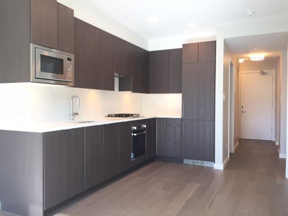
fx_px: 241
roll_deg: +1.1
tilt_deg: -2.0
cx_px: 144
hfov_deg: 61.7
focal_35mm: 29
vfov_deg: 48.2
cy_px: 108
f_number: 2.2
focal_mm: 4.15
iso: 32
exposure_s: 1/30
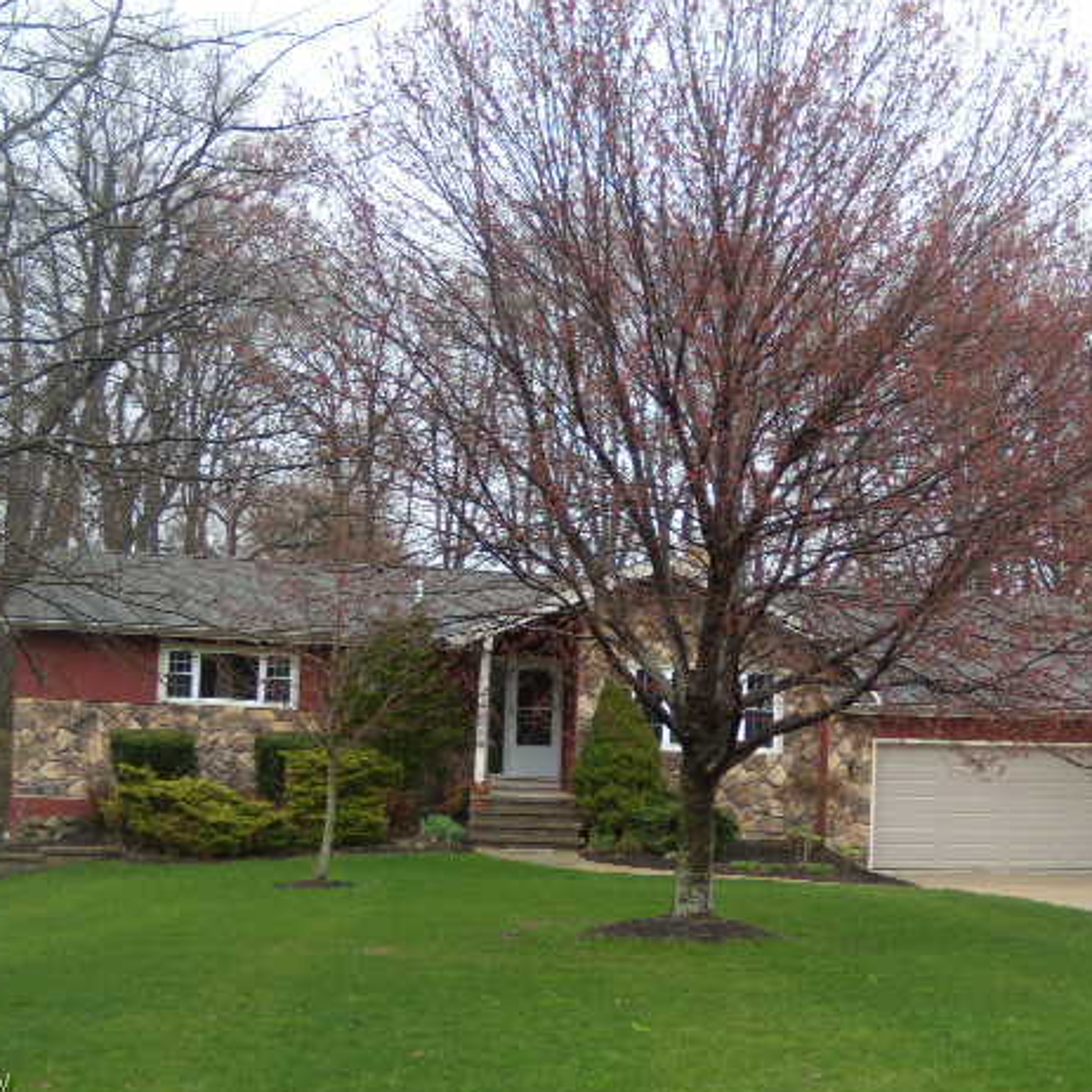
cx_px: 613
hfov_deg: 38.3
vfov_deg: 38.3
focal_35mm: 44
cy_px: 540
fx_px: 1570
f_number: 3.6
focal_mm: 6.4
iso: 80
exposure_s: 1/160
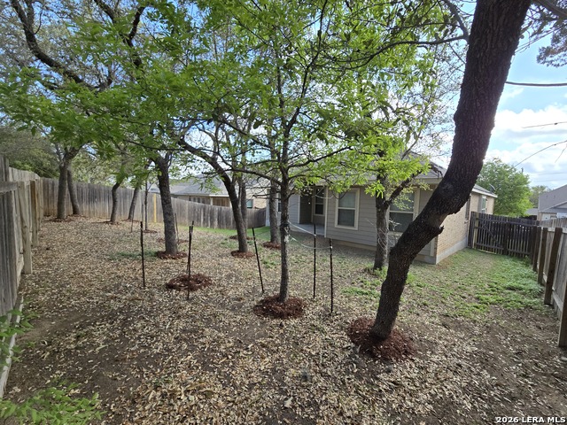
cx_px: 284
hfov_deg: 106.2
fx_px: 213
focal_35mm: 13
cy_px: 212
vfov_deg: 89.9
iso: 200
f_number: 2.2
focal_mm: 2.2
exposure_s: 1/2000
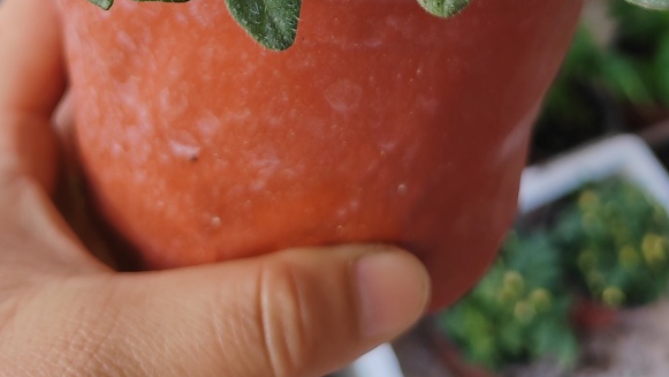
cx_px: 362
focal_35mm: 54
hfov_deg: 38.5
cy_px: -209
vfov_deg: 19.1
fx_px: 958
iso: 64
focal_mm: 5.52
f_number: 1.9
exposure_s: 1/100
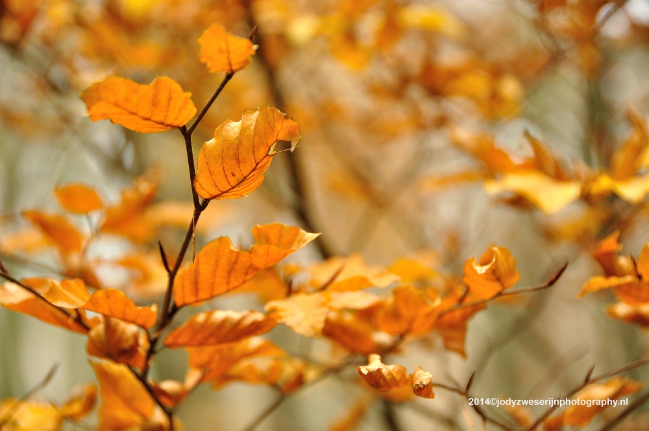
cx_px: 324
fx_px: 2566
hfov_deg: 14.4
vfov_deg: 9.6
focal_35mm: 142
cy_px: 216
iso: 200
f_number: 5.3
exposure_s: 1/10
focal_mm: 95
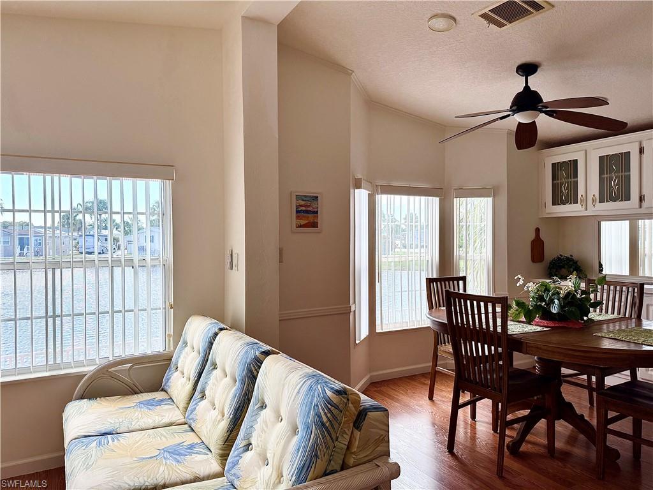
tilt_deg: -0.2
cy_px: 245
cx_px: 326
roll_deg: +0.1
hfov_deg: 71.6
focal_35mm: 24
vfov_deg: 56.8
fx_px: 453
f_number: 1.78
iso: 100
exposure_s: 1/622
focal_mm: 6.76
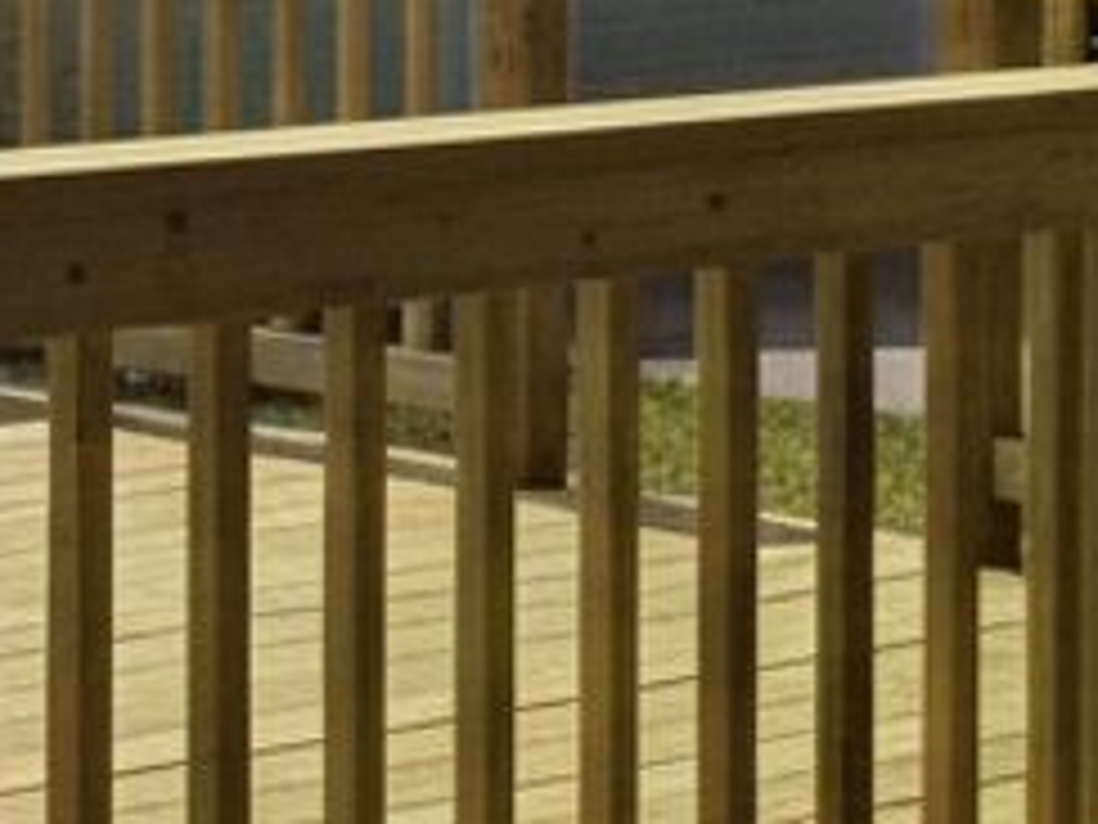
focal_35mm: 128
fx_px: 4060
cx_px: -369
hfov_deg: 14.7
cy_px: -171
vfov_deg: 11.4
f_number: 1.6
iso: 890
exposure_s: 1/61
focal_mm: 5.7
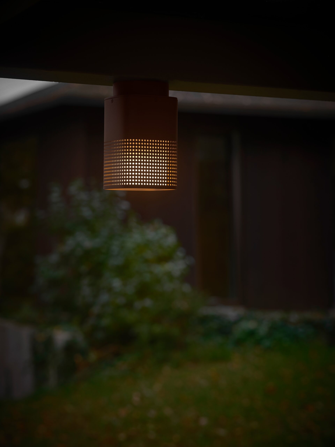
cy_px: 224
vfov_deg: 22.5
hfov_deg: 17.0
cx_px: 168
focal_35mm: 87
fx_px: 1123
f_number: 5.6
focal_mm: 110
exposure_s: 1/13
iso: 100
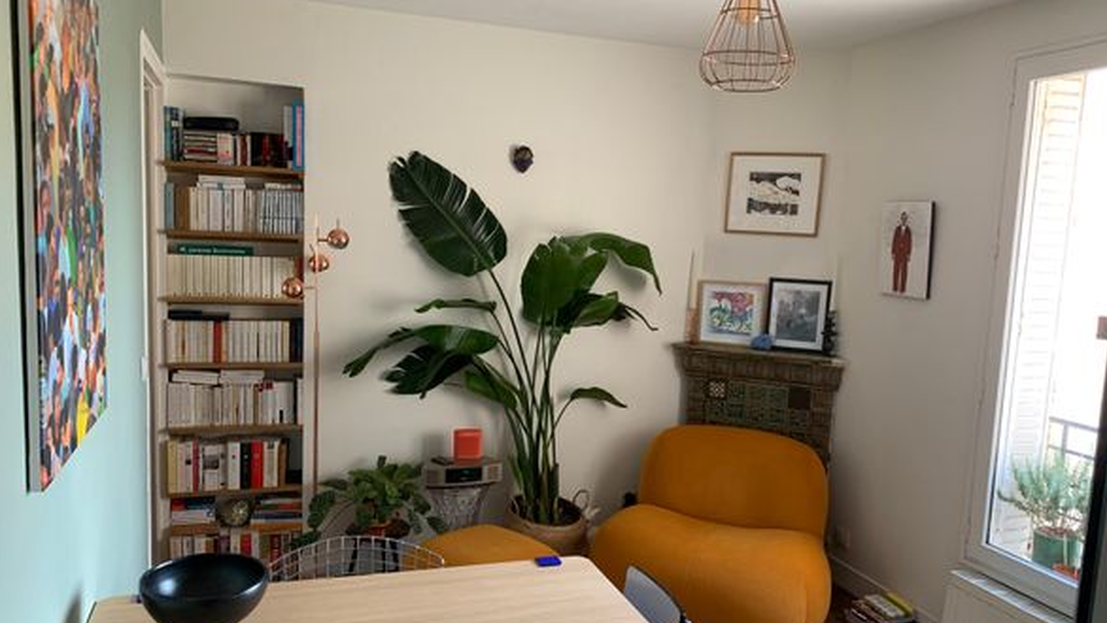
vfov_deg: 40.1
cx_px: 557
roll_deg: -2.7
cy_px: 349
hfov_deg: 66.1
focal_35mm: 29
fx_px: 851
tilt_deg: -6.6
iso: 200
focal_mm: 4.25
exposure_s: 1/60
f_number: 1.8
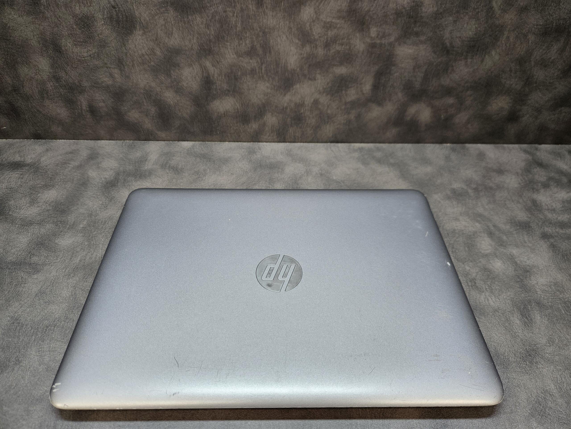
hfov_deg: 73.9
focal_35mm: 23
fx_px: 379
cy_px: 214
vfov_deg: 58.9
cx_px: 286
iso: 64
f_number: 1.8
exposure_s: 1/100
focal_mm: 5.4
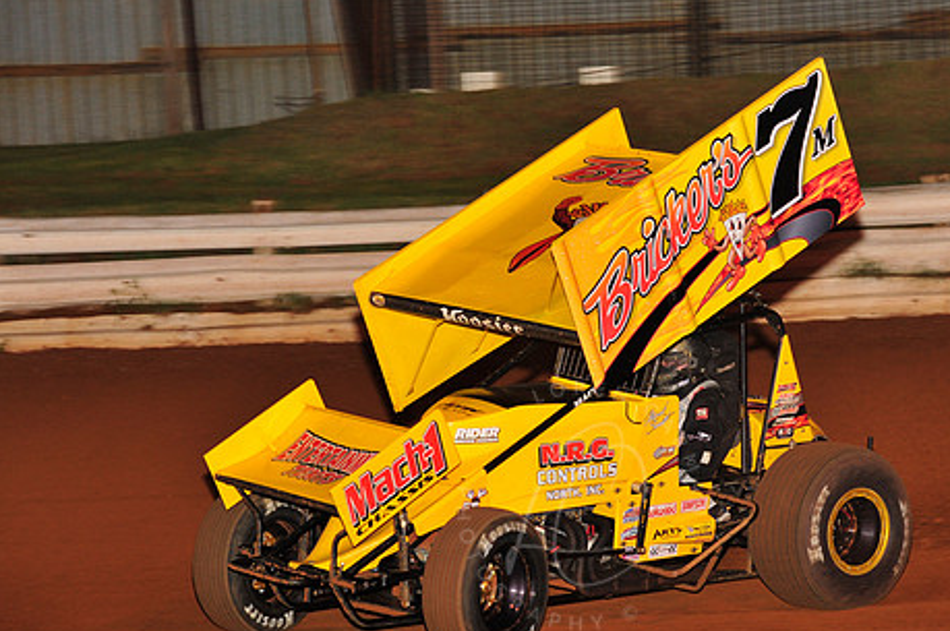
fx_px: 4165
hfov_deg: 13.0
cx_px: 580
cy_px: 314
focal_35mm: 158
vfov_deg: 8.7
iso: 1000
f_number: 6.3
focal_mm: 125
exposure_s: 1/320
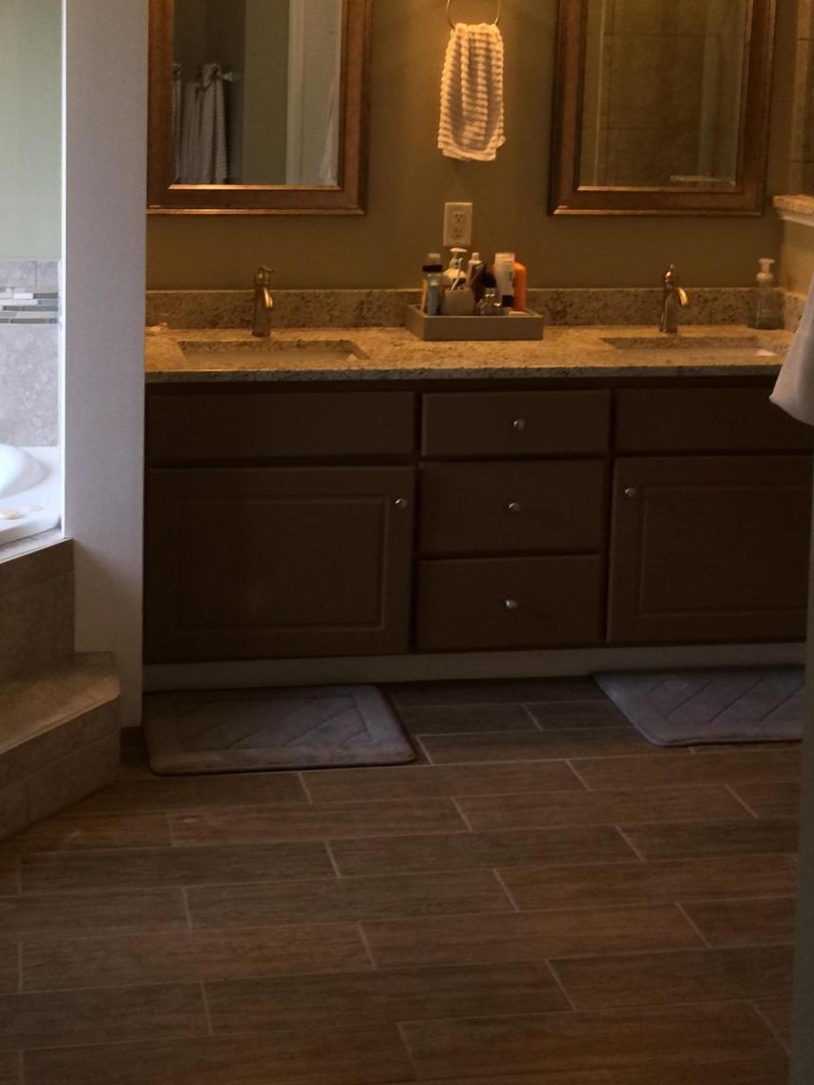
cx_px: 241
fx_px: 1599
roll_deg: -1.2
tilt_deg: -6.4
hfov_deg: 28.3
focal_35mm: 51
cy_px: 245
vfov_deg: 36.4
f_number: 2.2
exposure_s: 1/30
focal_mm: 4.15
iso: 160
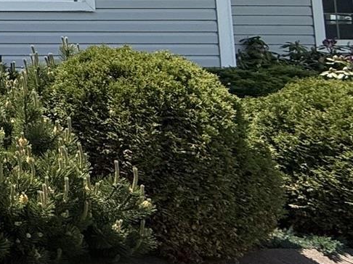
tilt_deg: +4.9
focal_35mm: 59
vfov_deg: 23.7
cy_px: -4
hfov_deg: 18.4
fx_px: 601
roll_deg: -1.0
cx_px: -379
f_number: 2.2
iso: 50
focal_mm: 2.22
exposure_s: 1/1497
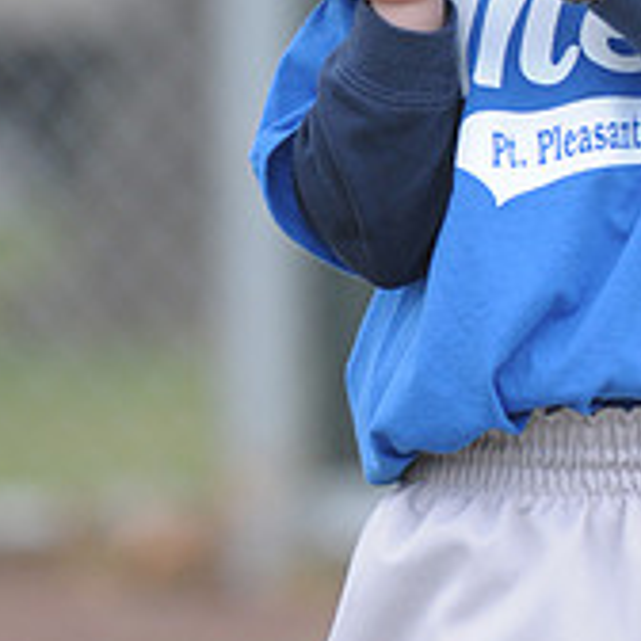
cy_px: -393
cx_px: 704
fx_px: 23946
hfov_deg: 1.5
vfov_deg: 1.5
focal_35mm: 1143
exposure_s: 1/640
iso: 400
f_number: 4
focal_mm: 260
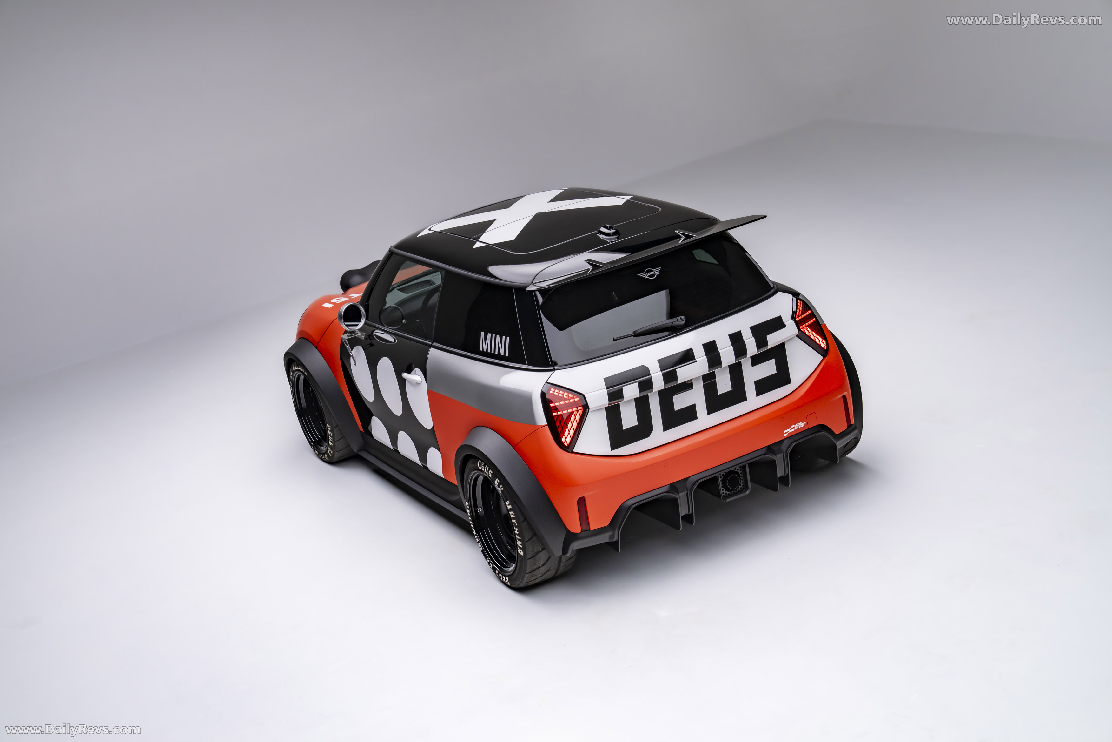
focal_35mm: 55
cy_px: 371
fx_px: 1699
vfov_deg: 24.6
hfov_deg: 36.2
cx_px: 556
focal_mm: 55
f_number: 6.3
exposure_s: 1/10
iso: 320
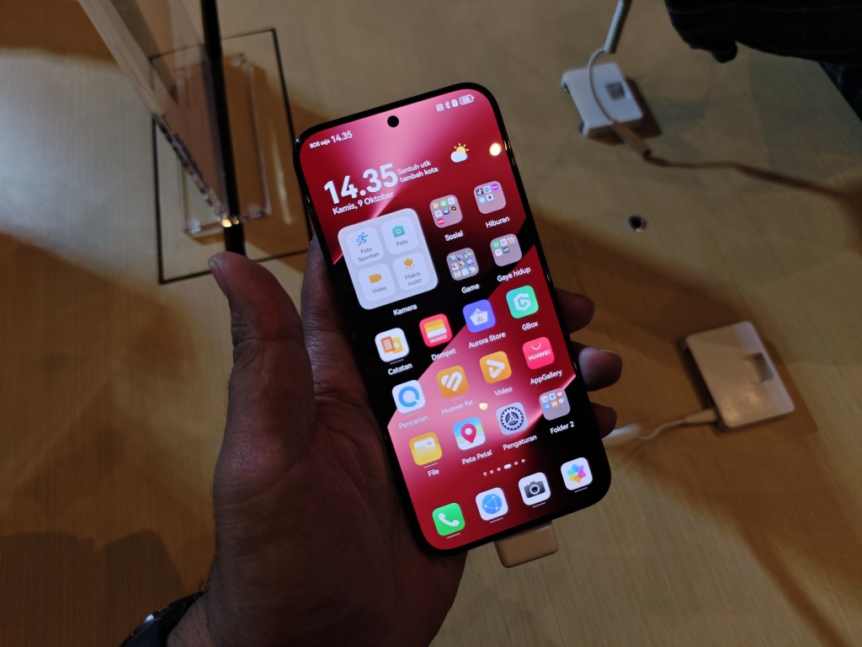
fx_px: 573
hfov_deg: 73.9
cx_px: 431
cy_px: 324
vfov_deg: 58.9
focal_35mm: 23
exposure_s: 1/136
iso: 71
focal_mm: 5.6
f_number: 1.57
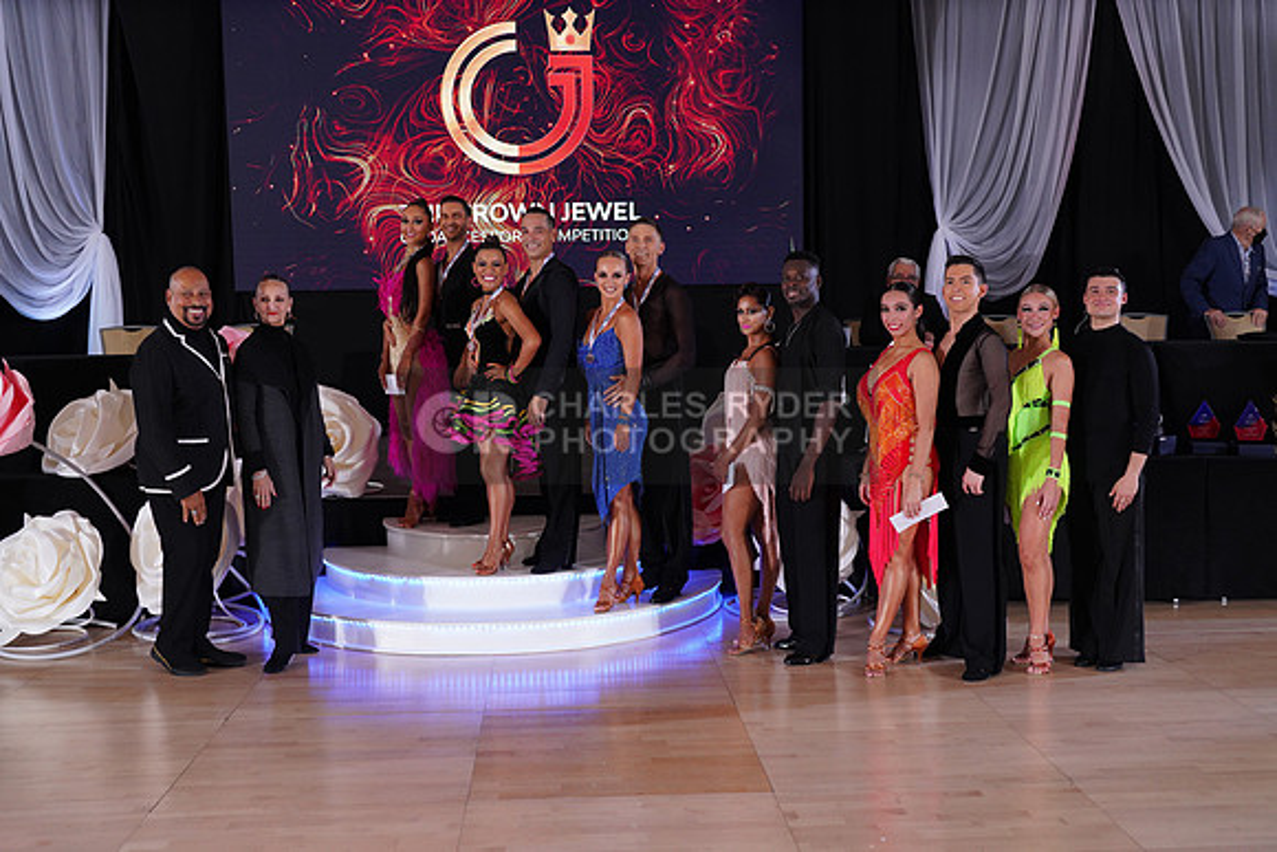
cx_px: 638
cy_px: 426
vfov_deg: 36.0
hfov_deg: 51.9
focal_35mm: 37
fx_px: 1313
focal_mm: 37
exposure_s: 1/200
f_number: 5
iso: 1600
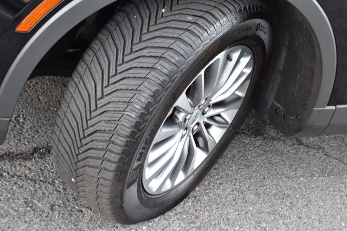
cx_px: 174
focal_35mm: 60
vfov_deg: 22.6
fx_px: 578
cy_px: 116
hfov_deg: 33.4
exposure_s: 1/20
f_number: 6.3
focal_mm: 40
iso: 400
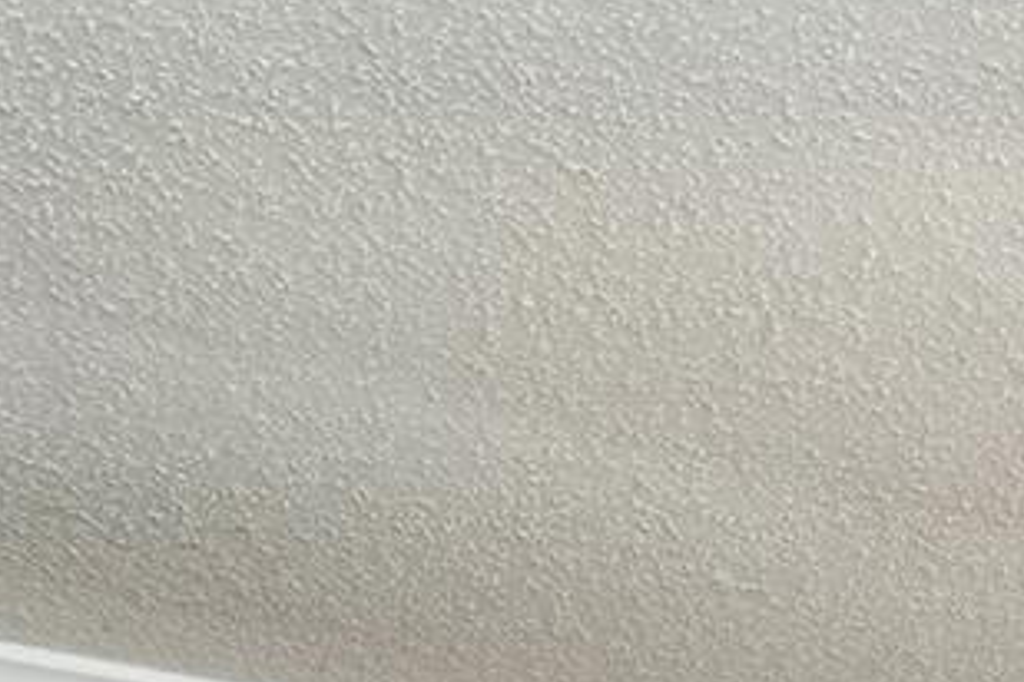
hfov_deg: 14.8
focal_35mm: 106
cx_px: 2197
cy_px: 2005
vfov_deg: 9.9
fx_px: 3015
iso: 400
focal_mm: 16
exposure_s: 1/2.5
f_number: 13
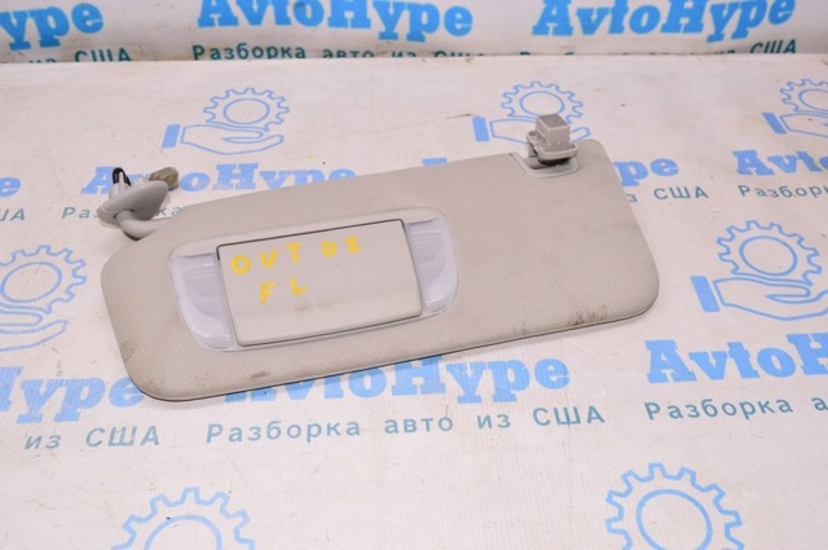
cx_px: 414
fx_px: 827
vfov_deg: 36.8
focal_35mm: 36
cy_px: 275
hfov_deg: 53.2
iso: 1600
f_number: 8
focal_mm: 24
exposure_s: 1/125
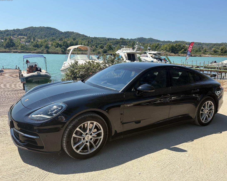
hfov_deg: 62.2
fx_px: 188
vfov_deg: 51.5
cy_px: 88
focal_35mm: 28
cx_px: 115
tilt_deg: -9.1
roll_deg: -1.7
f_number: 1.6
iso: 50
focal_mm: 5.96
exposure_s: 1/3448
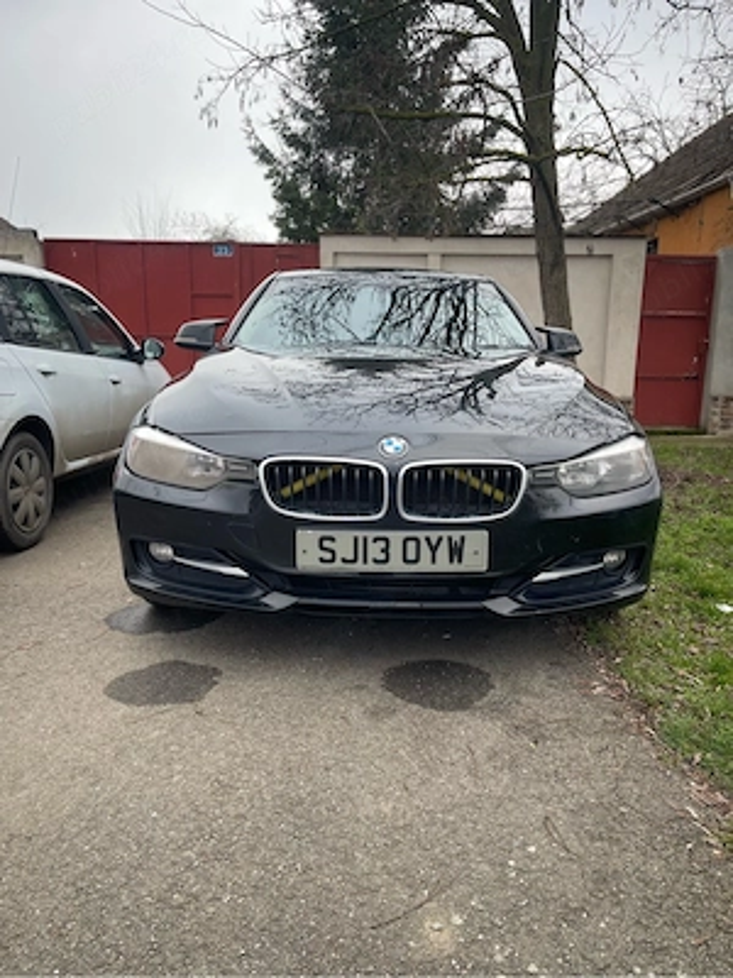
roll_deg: -0.4
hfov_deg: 53.1
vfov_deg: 67.3
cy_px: 489
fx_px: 734
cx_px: 366
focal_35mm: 26
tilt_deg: -10.1
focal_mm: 5.1
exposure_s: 1/770
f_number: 1.6
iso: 50
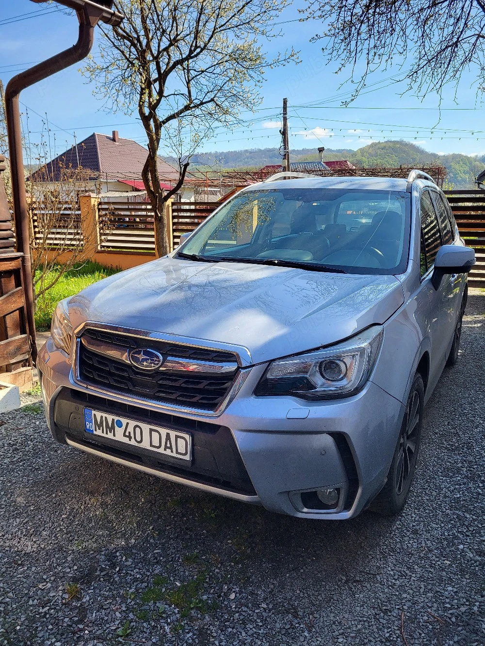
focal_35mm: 26
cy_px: 323
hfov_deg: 53.1
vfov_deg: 67.3
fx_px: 486
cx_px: 242
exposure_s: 1/833
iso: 40
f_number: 1.8
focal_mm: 5.4
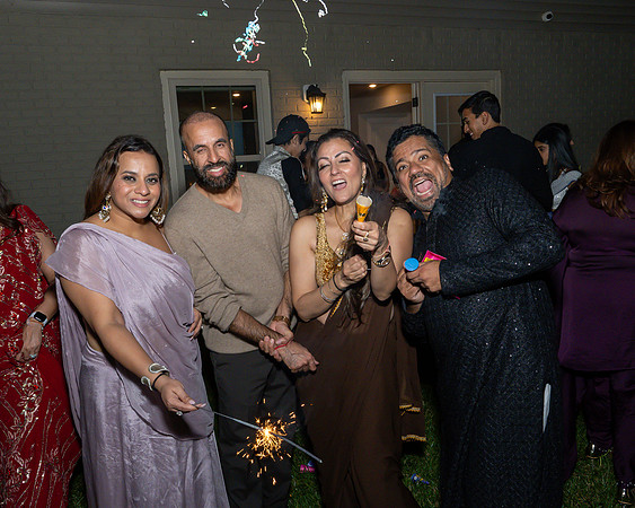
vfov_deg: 50.2
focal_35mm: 29
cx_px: 310
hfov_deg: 60.8
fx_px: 541
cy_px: 260
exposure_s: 1/250
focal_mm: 17
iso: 640
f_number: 8
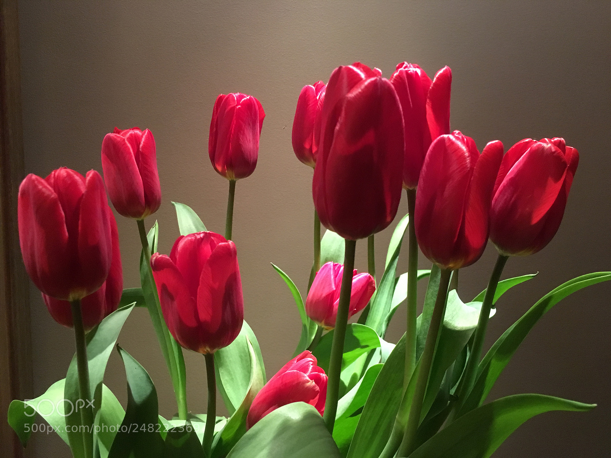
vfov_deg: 48.2
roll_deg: -0.6
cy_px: 229
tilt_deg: -6.4
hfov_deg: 61.7
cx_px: 306
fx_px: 512
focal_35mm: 29
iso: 250
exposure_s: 1/17
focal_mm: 4.15
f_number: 2.2
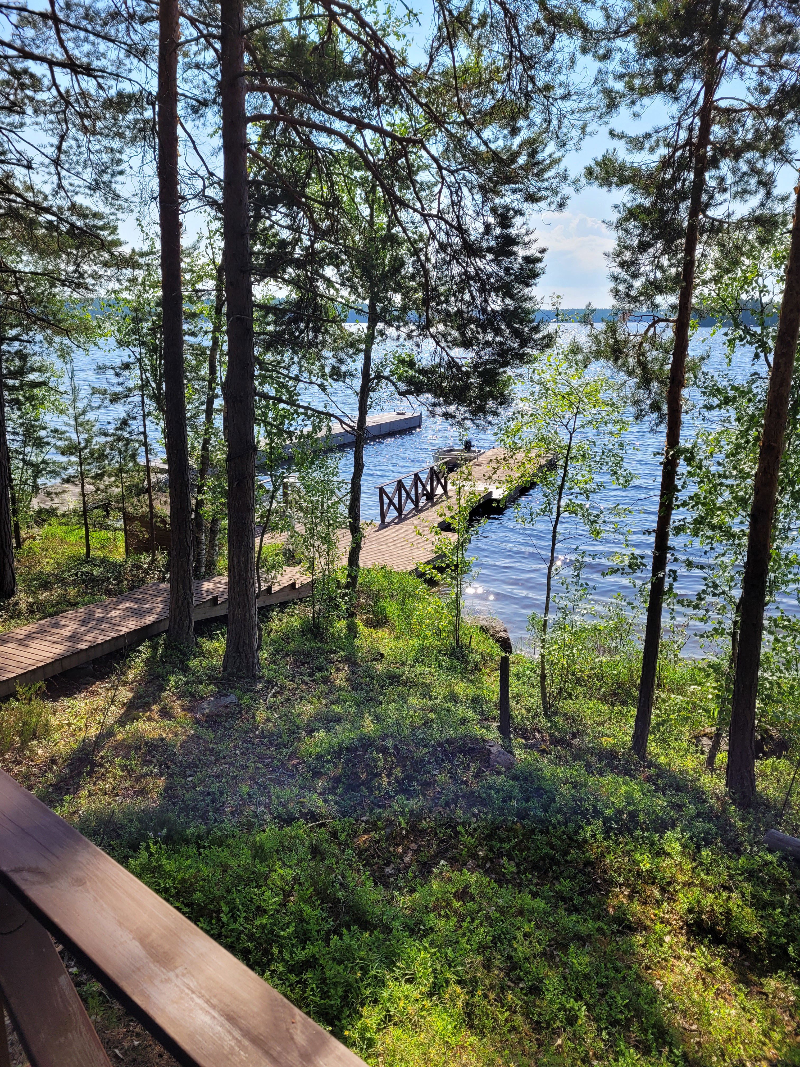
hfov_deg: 53.1
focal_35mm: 26
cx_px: 400
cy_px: 534
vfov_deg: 67.3
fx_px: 801
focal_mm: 5.4
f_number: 1.8
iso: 40
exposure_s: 1/2088
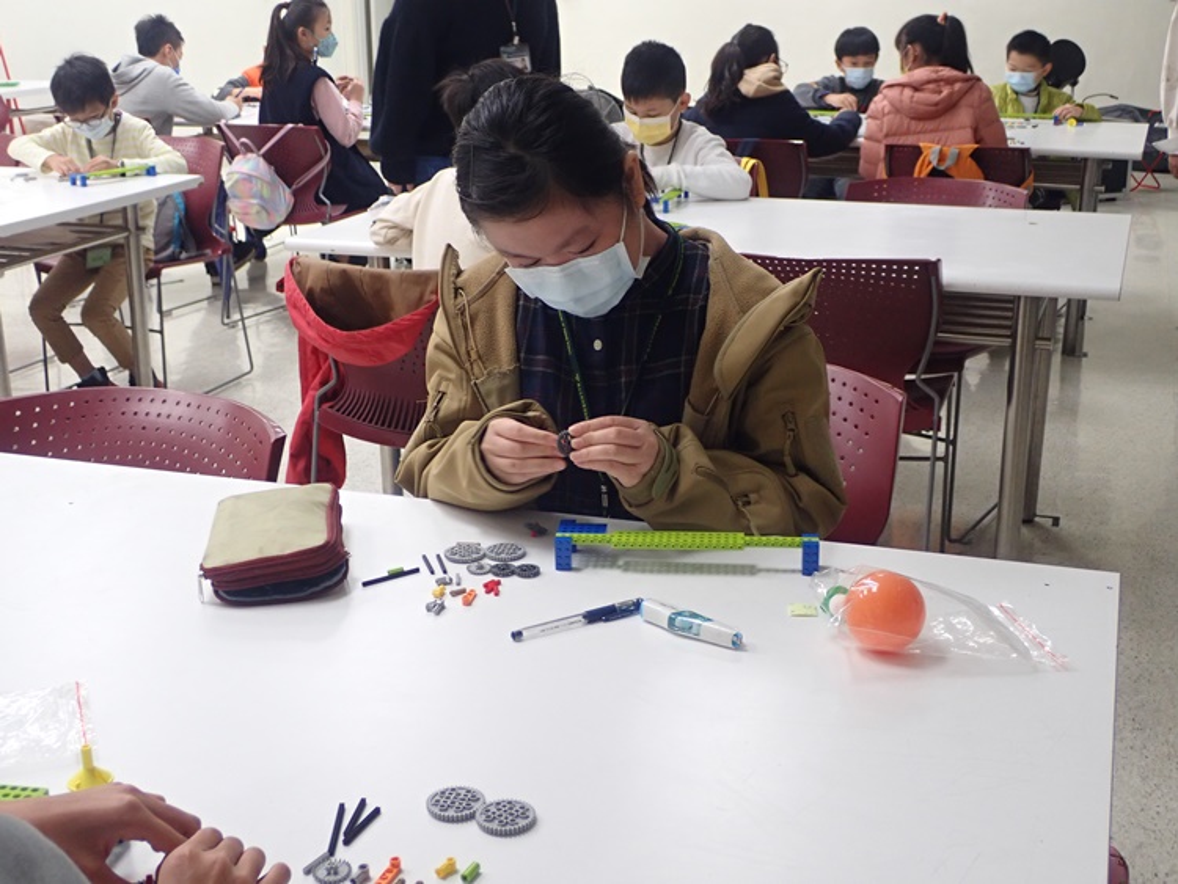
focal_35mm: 43
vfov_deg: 33.6
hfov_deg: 43.8
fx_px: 1464
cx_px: 589
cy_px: 442
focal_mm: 7.86
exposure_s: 1/40
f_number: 2.9
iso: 250
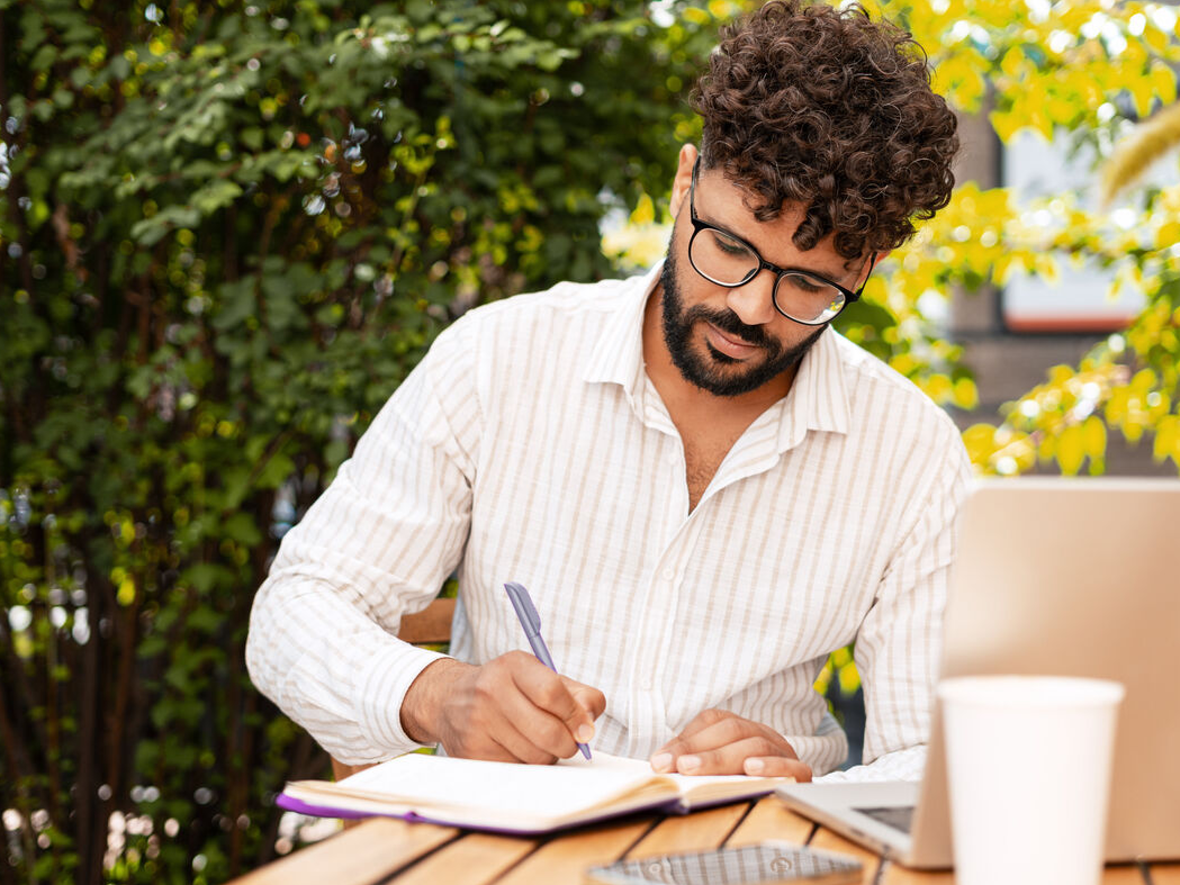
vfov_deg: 26.6
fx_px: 1875
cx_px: 589
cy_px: 440
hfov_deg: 34.9
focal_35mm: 55
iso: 250
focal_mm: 50
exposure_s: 1/1600
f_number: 2.2
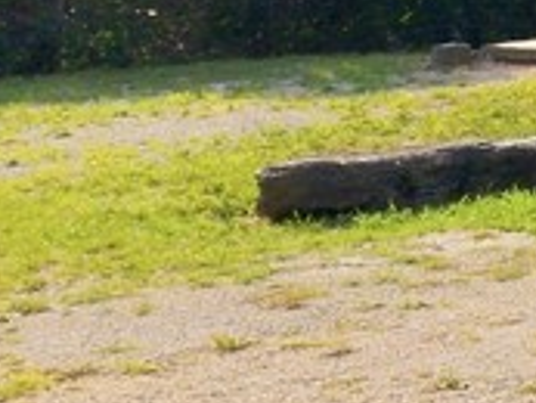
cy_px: -118
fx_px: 2200
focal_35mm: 142
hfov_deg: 10.5
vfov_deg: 10.2
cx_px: 1527
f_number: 1.8
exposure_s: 1/4000
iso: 300
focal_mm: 8.7
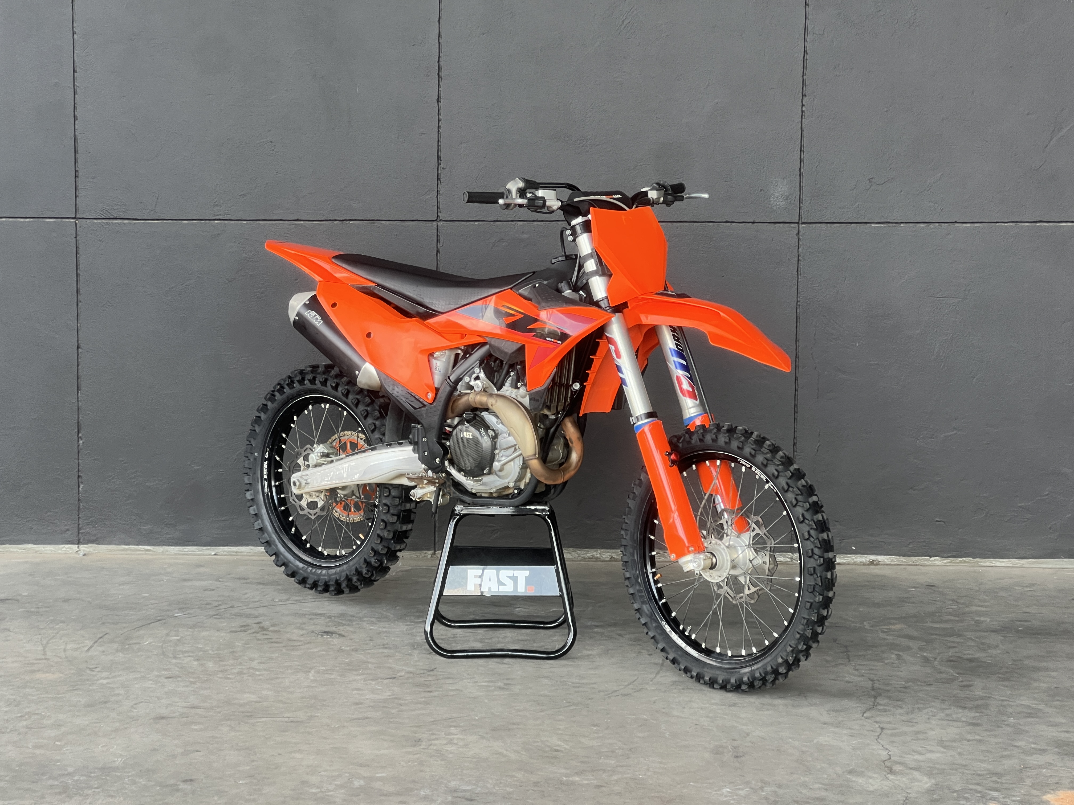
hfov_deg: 25.3
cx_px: 537
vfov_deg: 19.1
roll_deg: -1.5
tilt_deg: -6.9
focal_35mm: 77
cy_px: 402
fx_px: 2389
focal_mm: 9
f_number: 2.8
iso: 64
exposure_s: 1/99
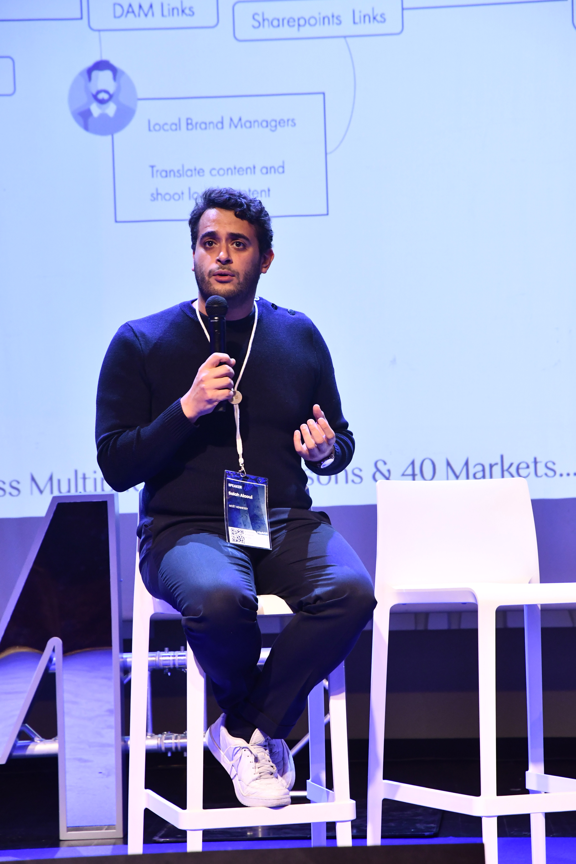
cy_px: 432
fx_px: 2880
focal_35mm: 120
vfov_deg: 17.1
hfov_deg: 11.4
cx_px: 288
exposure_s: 1/60
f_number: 5.6
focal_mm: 80
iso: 2000
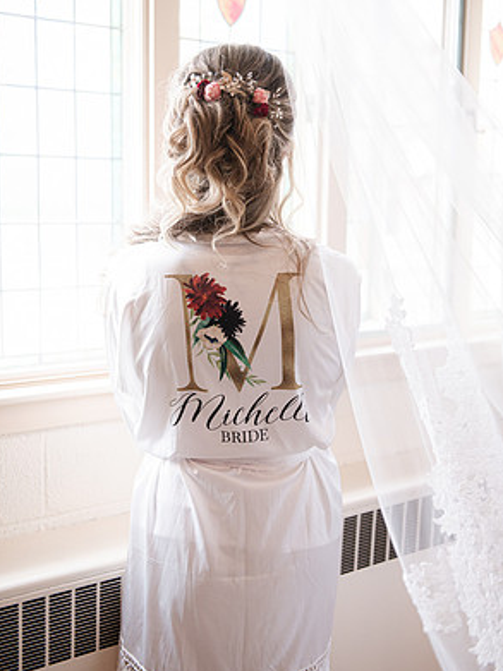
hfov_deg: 34.3
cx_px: 250
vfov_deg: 44.7
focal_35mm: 42
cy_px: 299
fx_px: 814
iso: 2500
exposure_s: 1/500
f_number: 2.8
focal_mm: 38
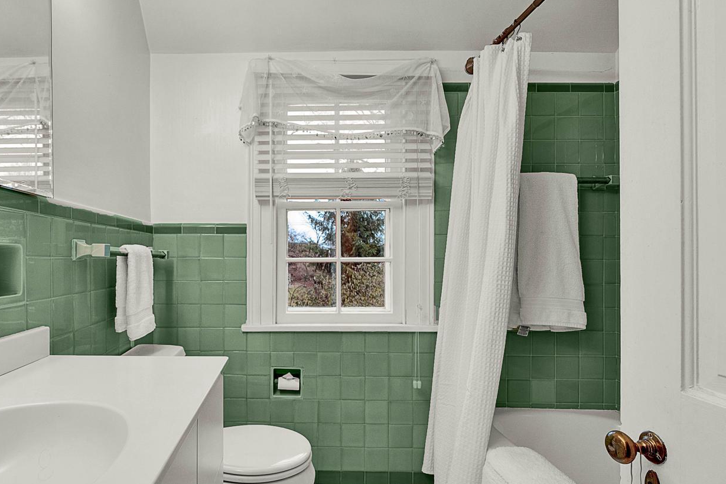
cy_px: 253
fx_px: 403
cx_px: 277
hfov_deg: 82.6
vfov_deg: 61.9
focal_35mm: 20
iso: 320
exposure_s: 1/13
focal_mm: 12
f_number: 7.1
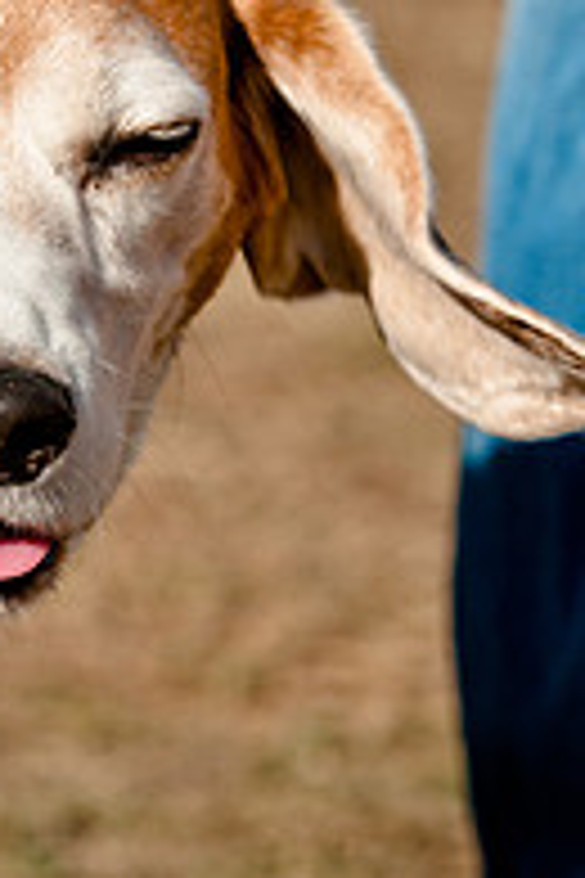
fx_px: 10968
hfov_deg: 3.1
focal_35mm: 450
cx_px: 70
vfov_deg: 4.6
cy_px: 185
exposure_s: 1/1600
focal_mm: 130
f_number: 5
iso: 200
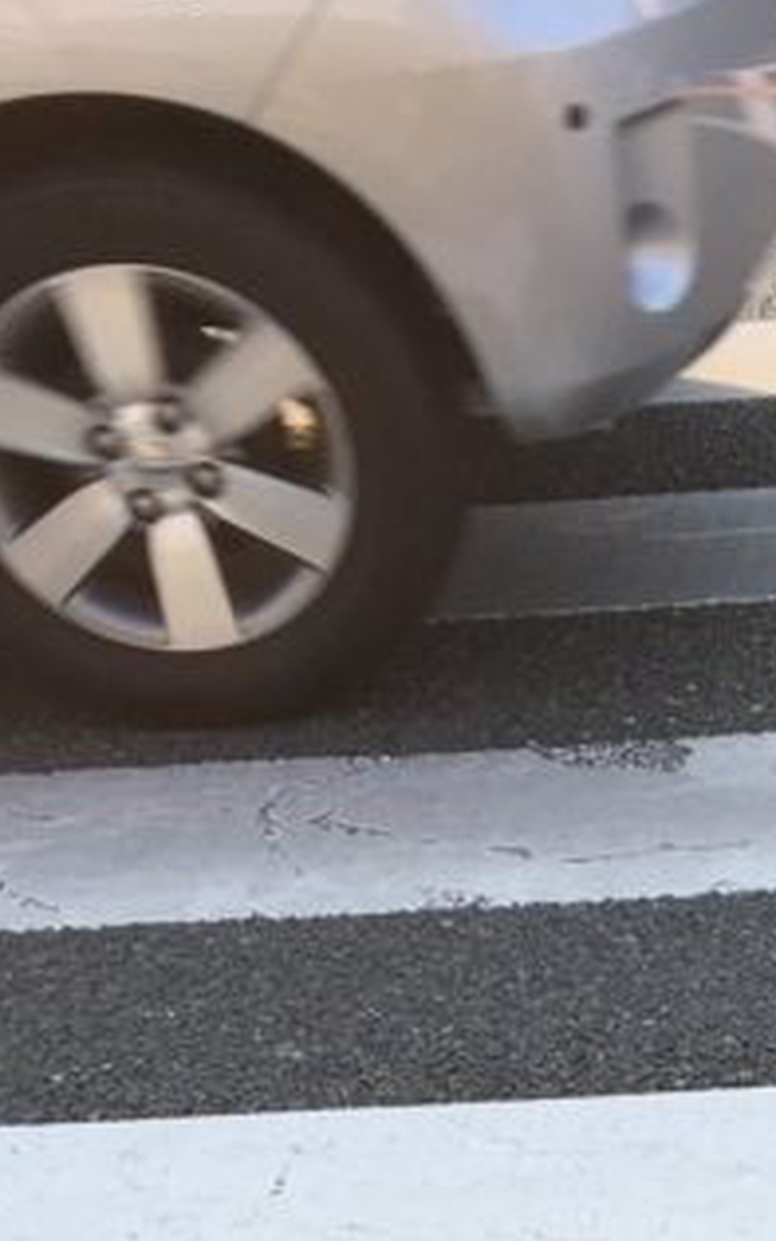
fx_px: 3382
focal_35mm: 100
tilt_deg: -32.1
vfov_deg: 19.2
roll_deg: +3.6
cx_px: 989
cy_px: 1627
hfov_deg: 12.7
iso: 25
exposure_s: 1/346
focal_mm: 4.15
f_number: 2.2
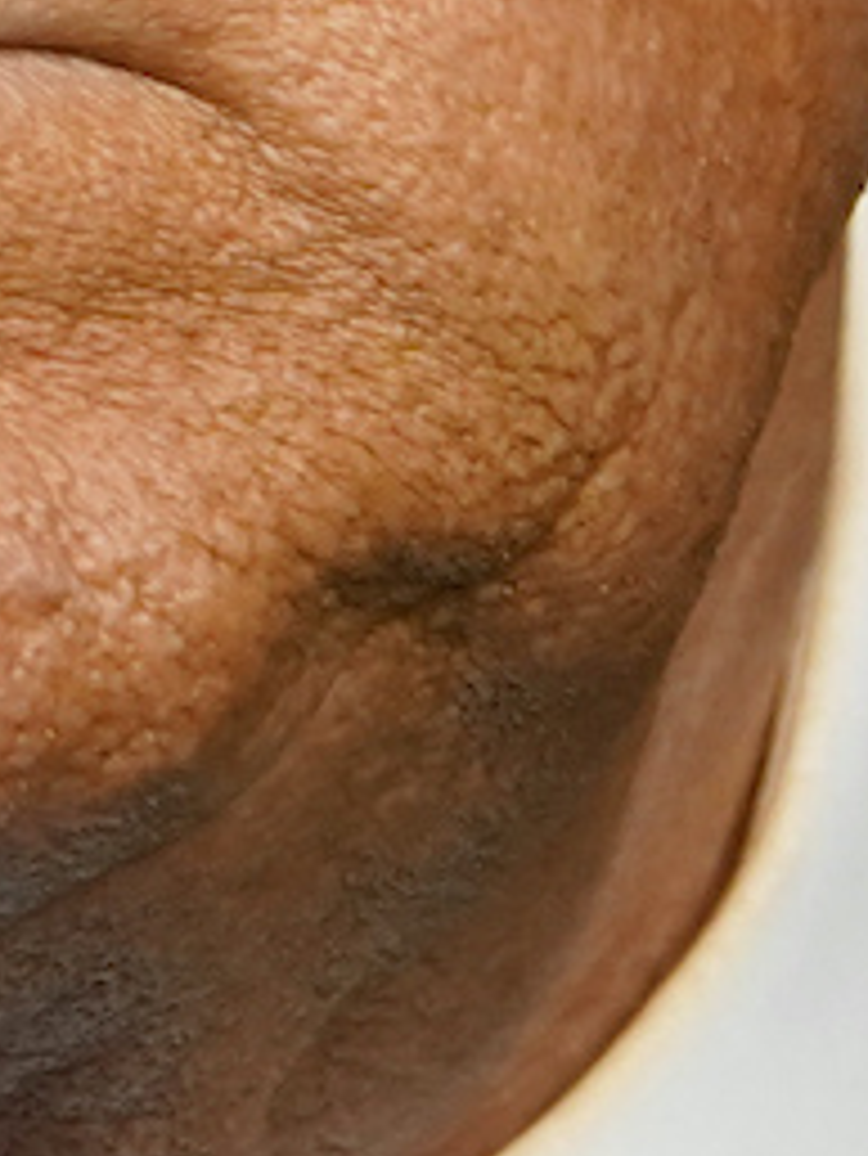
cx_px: -391
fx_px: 171672
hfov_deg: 0.3
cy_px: -533
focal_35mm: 5139
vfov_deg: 0.4
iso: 2500
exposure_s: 1/250
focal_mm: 600
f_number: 6.3
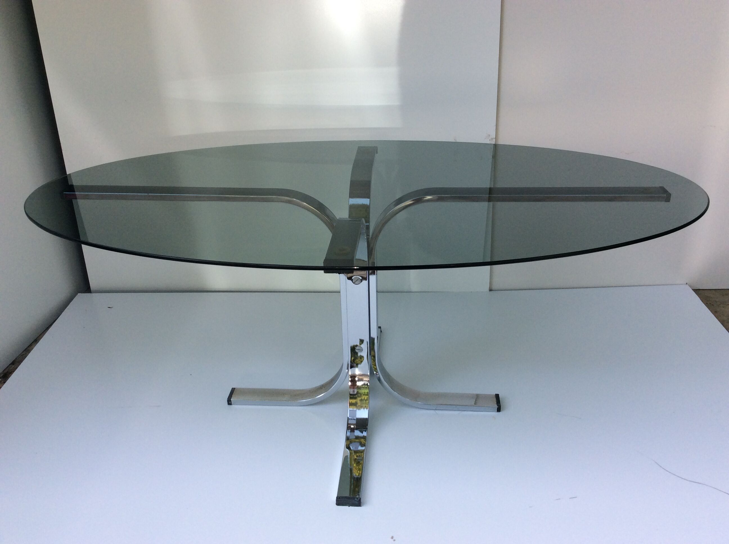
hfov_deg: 56.9
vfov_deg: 44.1
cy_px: 272
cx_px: 364
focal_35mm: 32
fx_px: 673
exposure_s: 1/223
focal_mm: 3.3
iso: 32
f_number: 2.4
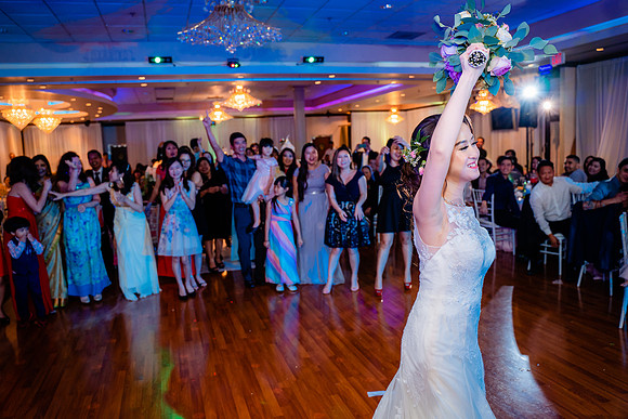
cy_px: 210
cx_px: 314
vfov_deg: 46.4
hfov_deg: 65.5
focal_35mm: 28
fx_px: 489
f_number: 3.5
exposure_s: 1/160
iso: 1000
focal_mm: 28
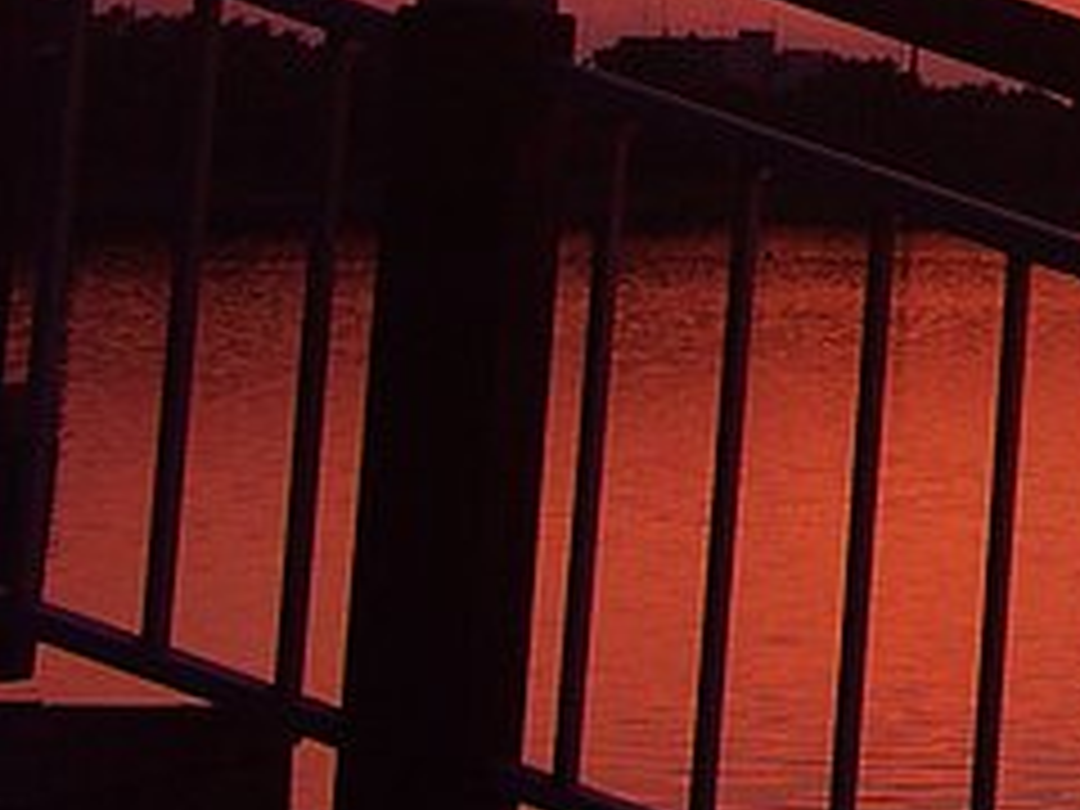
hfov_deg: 12.1
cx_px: 2300
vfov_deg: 10.3
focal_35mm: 141
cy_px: -252
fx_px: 4399
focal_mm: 8.41
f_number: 3.5
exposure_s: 1/40
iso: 100
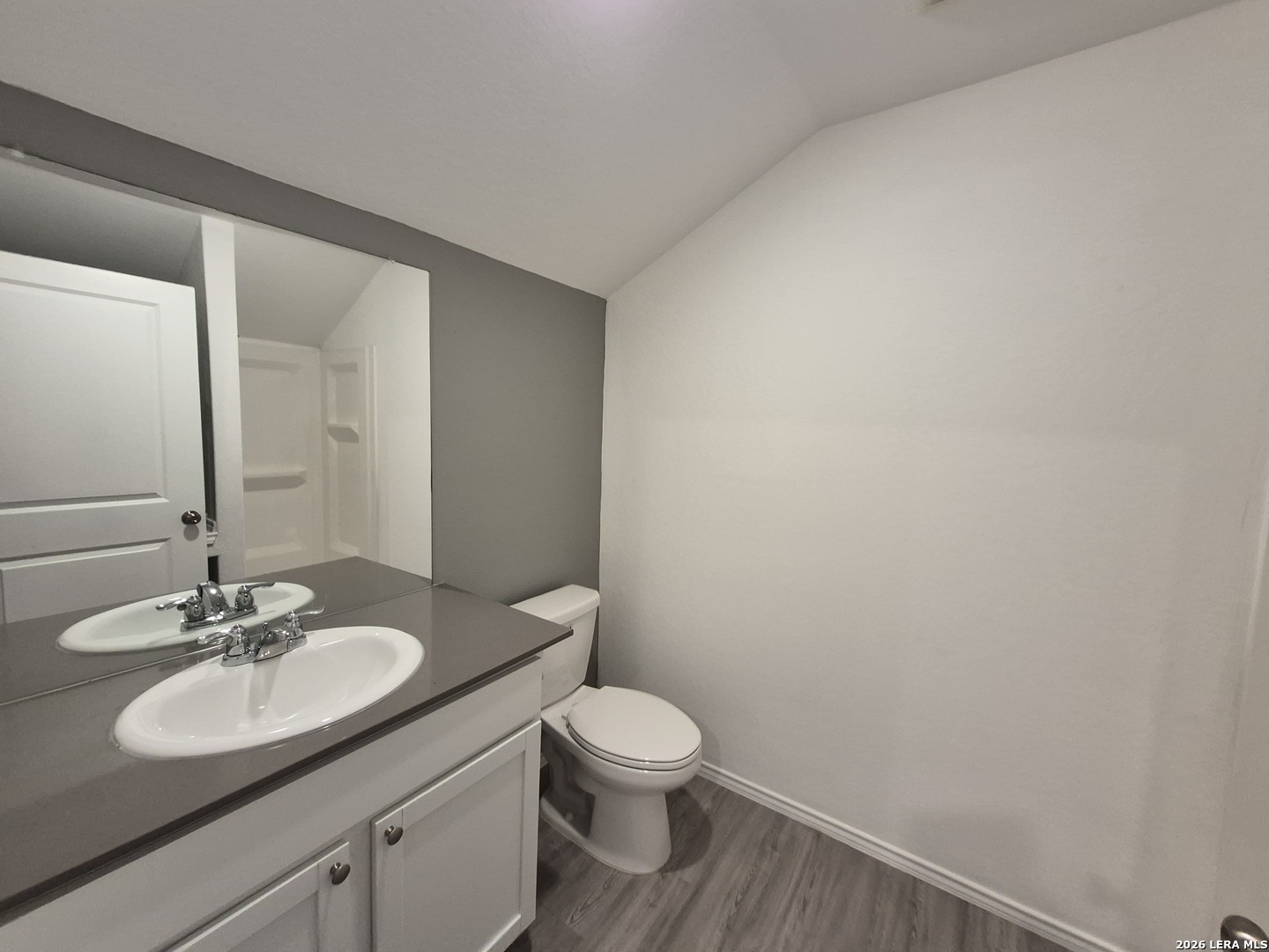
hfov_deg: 106.2
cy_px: 476
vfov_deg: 89.9
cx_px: 634
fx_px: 477
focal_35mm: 13
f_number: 2.2
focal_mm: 1.74
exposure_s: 1/60
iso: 250
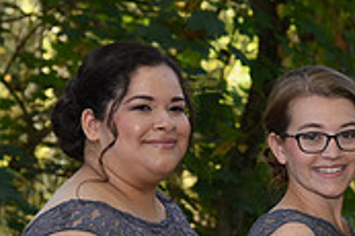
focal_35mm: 275
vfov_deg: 5.0
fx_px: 2709
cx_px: 456
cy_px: 249
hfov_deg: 7.4
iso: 640
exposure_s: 1/200
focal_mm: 82
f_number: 6.3
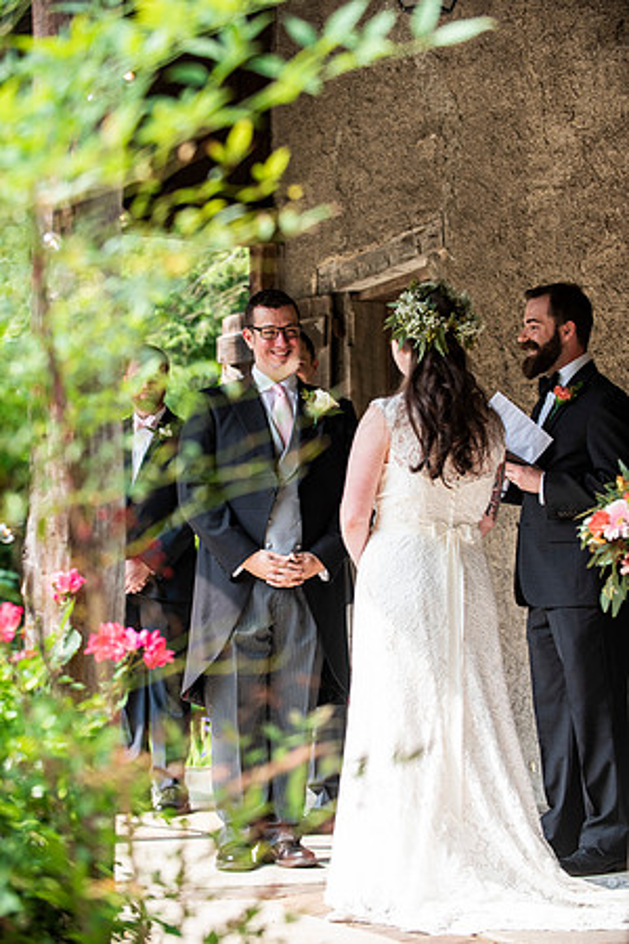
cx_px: 314
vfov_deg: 23.6
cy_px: 472
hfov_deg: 15.9
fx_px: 2254
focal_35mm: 86
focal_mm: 86
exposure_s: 1/640
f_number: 3.5
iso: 400
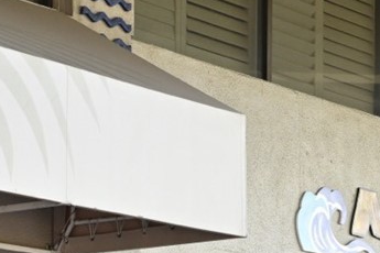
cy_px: 283
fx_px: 1868
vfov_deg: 7.7
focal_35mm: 177
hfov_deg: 11.5
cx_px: 415
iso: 500
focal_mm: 36
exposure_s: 1/80
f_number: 8
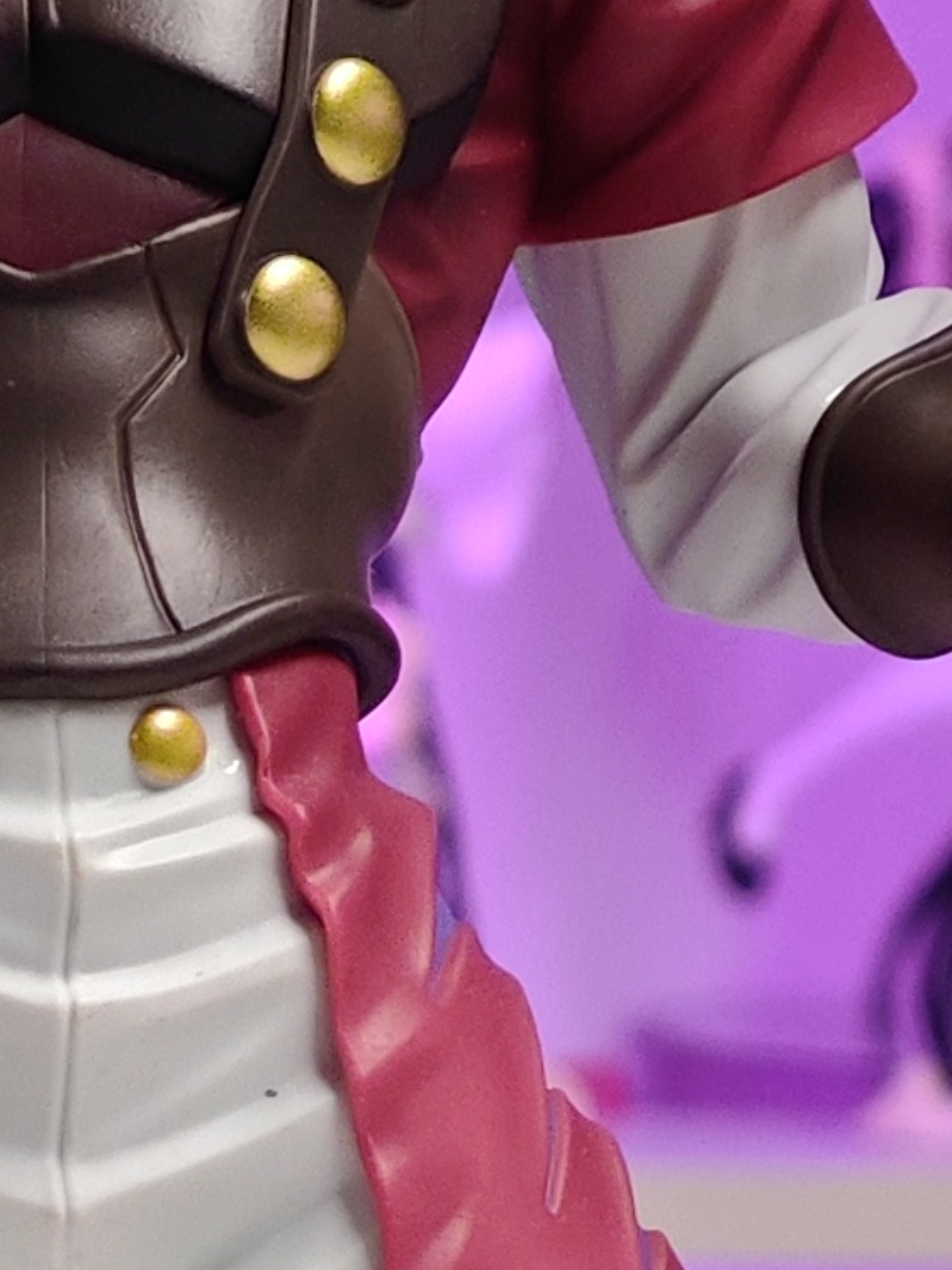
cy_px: 1340
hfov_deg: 4.3
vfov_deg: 5.7
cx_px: 232
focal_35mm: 349
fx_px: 12797
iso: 400
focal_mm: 7.48
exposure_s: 1/18.7
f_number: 2.4
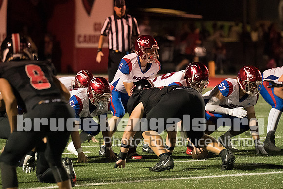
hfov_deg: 6.7
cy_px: 58
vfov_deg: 4.5
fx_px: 2414
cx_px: 144
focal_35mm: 307
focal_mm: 191
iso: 12800
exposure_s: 1/1000
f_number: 2.8
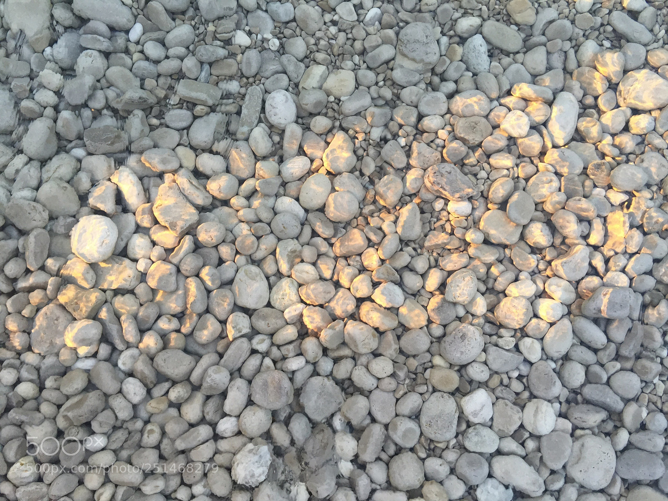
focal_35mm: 29
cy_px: 250
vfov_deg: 48.2
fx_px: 560
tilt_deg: -81.5
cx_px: 334
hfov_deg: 61.7
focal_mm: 4.15
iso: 32
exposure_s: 1/40
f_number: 2.2
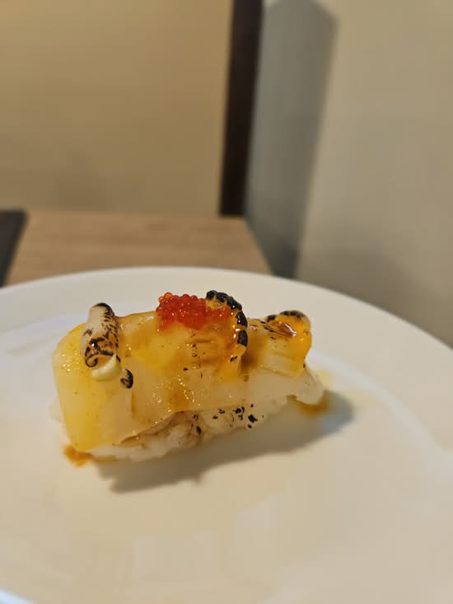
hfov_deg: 58.9
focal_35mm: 23
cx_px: 226
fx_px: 401
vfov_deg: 73.9
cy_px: 302
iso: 320
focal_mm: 5.4
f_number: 1.8
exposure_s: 1/40
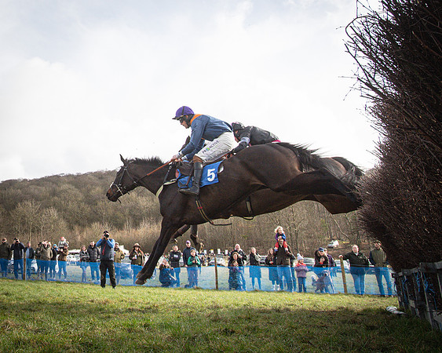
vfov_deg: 35.1
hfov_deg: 41.3
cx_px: 58
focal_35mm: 42
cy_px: 86
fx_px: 544
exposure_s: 1/1600
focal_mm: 20
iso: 1250
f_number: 8
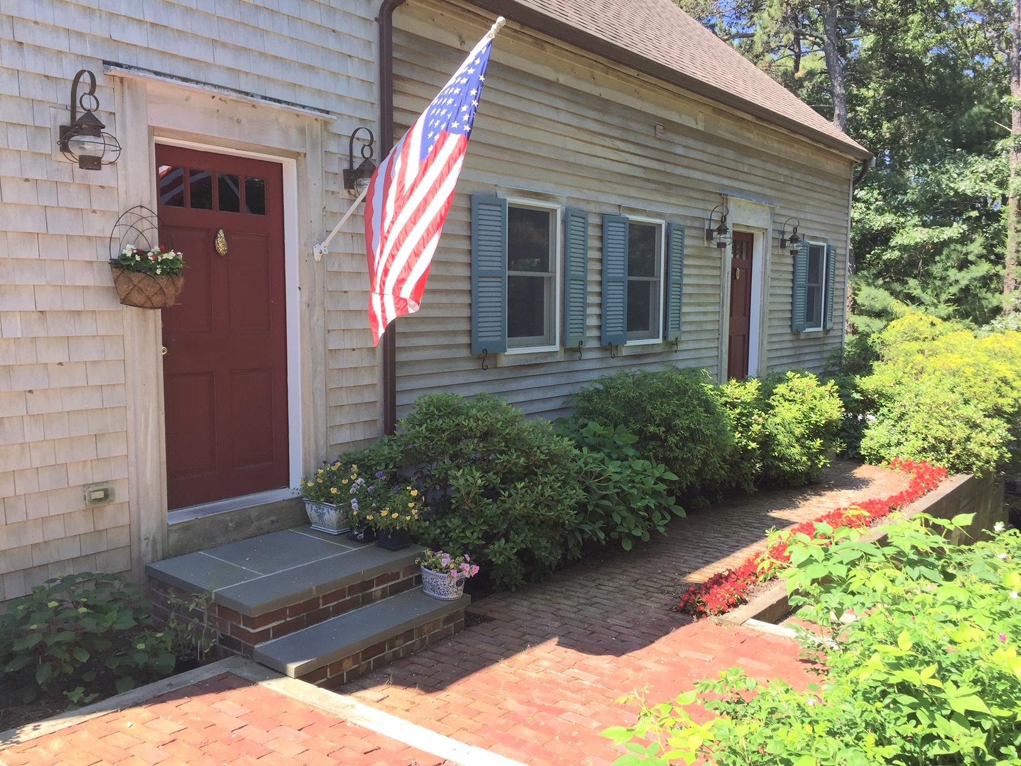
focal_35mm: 29
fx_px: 855
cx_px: 510
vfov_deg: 48.2
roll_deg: -1.4
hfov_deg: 61.7
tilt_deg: -4.9
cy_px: 383
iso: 32
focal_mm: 4.15
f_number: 2.2
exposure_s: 1/520
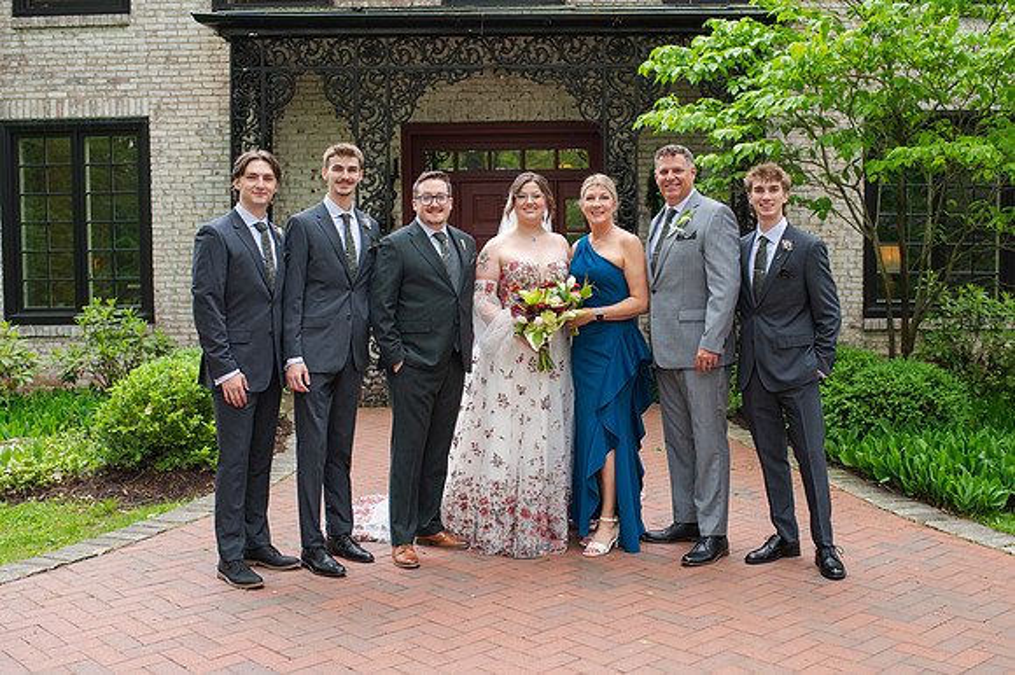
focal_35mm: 42
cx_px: 540
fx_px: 1189
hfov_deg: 46.2
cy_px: 361
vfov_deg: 31.7
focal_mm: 35
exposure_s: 1/320
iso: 160
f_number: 3.2
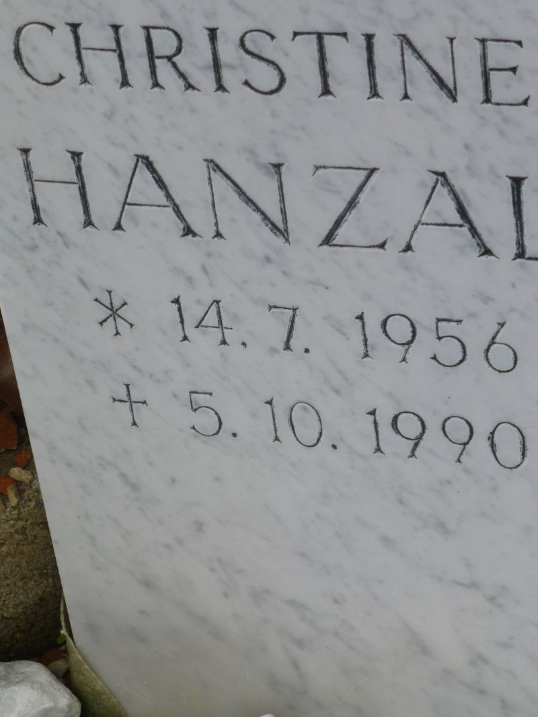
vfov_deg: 18.0
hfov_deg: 13.6
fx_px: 2259
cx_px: 269
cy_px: 358
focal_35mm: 109
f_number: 5.3
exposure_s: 1/800
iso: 100
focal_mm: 19.4
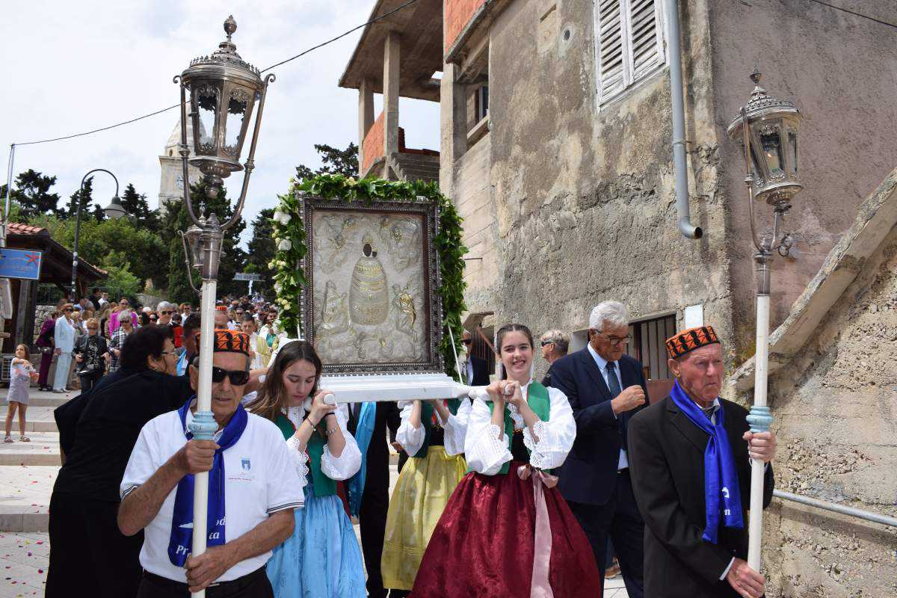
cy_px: 299
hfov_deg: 59.5
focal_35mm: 32
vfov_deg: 41.7
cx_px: 448
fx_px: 785
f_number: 10
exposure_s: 1/200
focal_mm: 21
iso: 100
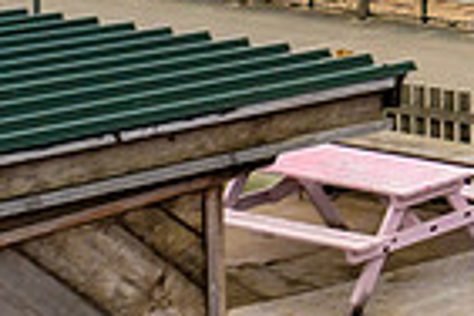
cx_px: 938
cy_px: -35
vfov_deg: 9.4
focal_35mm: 144
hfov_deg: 12.6
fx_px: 1896
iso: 1600
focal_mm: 35
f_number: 16
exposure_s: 1/60
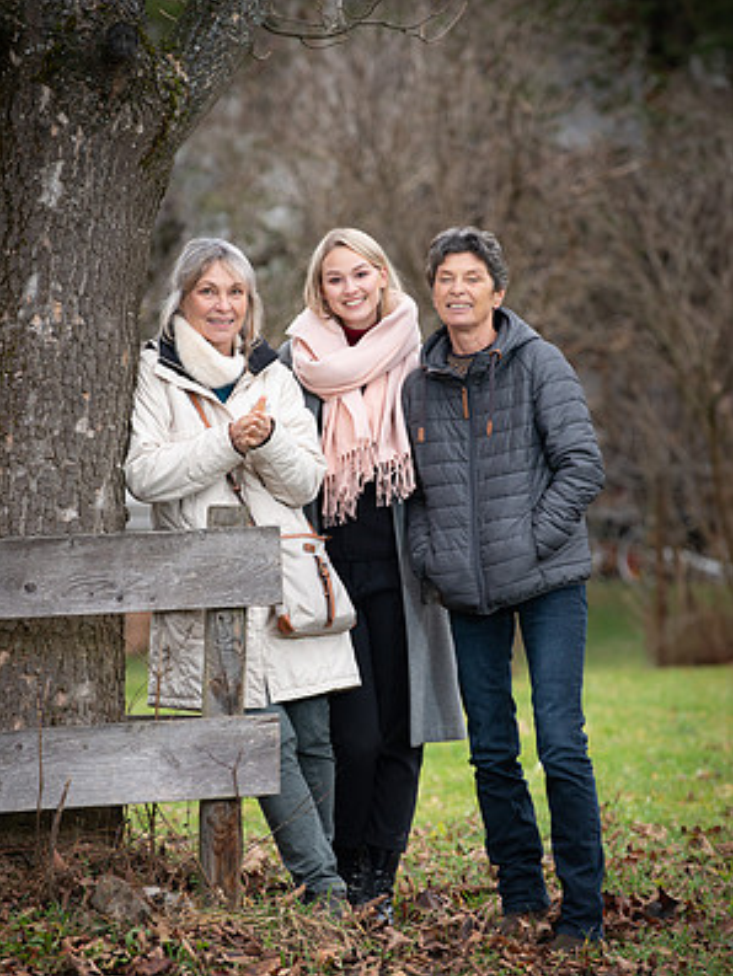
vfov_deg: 9.1
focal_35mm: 218
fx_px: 6152
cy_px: 489
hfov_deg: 6.8
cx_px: 366
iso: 800
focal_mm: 200
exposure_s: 1/250
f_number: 5
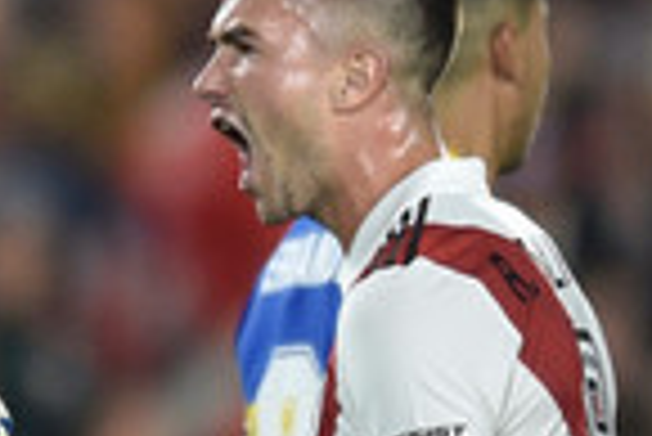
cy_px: 557
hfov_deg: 1.5
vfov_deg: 1.0
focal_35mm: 1376
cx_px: -211
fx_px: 24945
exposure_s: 1/1600
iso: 1250
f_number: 2.8
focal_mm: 400
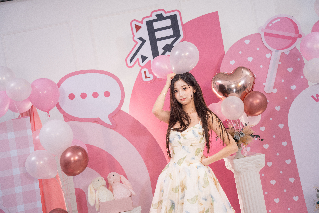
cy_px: 106
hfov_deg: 47.4
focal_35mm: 41
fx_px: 363
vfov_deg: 32.6
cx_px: 160
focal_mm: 41
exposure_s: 1/125
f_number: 2.8
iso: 250
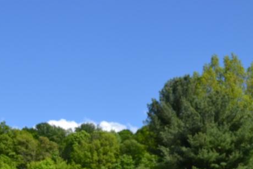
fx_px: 670
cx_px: -82
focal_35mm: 95
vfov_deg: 13.7
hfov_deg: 19.6
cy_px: 230
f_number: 8
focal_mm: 23
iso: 100
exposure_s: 1/250
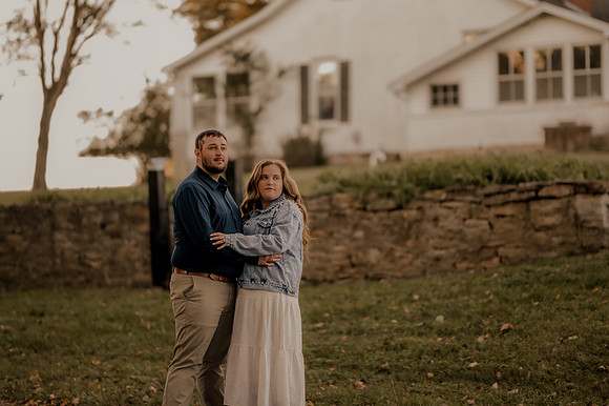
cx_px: 304
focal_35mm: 85
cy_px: 203
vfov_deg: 16.1
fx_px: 1437
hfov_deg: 23.9
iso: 50
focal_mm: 85
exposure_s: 1/100
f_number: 1.4
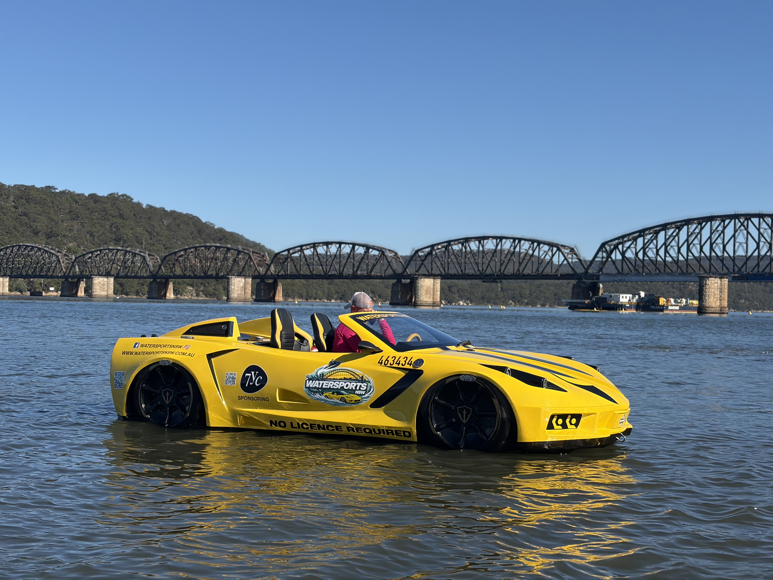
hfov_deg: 36.8
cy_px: 290
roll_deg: -1.5
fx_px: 1161
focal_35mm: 52
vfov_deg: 28.0
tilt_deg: +0.3
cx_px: 386
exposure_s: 1/3448
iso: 32
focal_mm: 5.96
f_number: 1.6
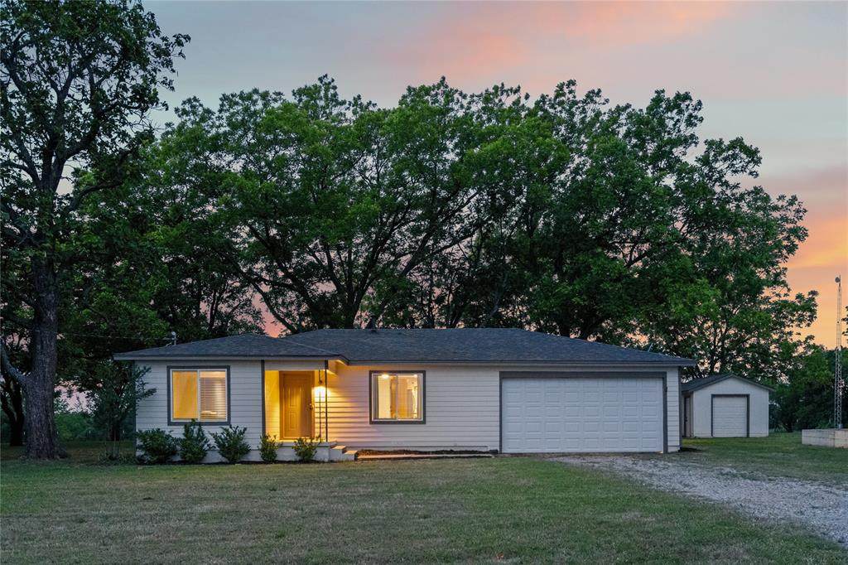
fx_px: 730
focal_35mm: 31
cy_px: 282
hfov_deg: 60.3
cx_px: 424
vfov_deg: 42.3
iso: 16000
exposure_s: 1/40
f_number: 4
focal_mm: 31
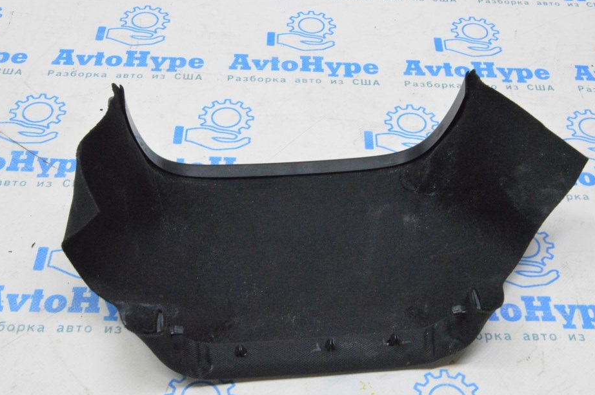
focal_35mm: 50
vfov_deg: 26.9
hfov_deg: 39.6
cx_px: 311
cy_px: 196
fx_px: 826
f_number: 20
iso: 6400
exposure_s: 1/20
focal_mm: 30
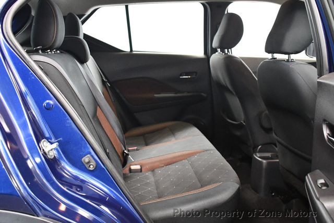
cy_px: 112
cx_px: 167
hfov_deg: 53.1
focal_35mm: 36
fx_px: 334
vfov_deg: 36.9
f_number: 3.5
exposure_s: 1/60
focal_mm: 18
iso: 4000
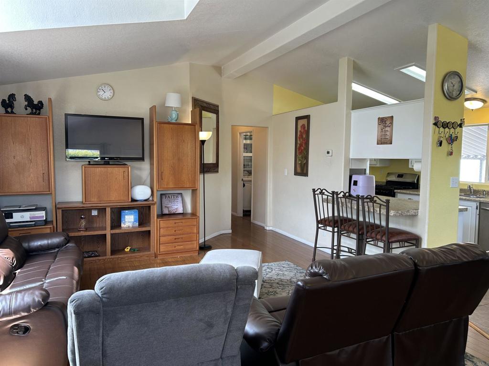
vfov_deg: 53.1
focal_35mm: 26
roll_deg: -0.9
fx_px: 367
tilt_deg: -4.4
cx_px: 244
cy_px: 183
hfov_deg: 67.3
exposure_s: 1/120
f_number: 1.5
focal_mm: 5.7
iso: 64
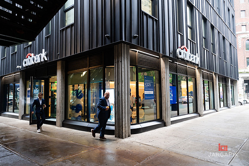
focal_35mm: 26
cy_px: 83
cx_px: 124
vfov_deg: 50.0
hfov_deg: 70.0
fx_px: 178
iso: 1600
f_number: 4
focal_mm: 25.5
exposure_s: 1/160
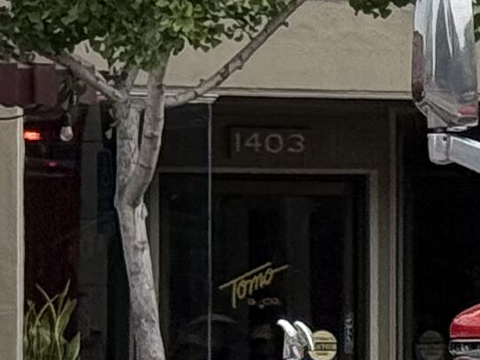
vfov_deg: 4.1
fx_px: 4977
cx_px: 1766
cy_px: 282
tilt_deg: +0.2
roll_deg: -0.2
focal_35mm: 359
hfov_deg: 5.0
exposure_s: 1/3534
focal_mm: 6.76
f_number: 1.78
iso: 80
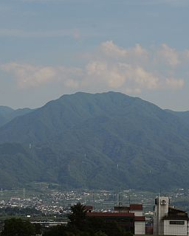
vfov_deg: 10.9
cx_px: 99
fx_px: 1238
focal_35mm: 177
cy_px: 118
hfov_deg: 8.7
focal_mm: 28.4
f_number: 8
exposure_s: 1/400
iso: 100
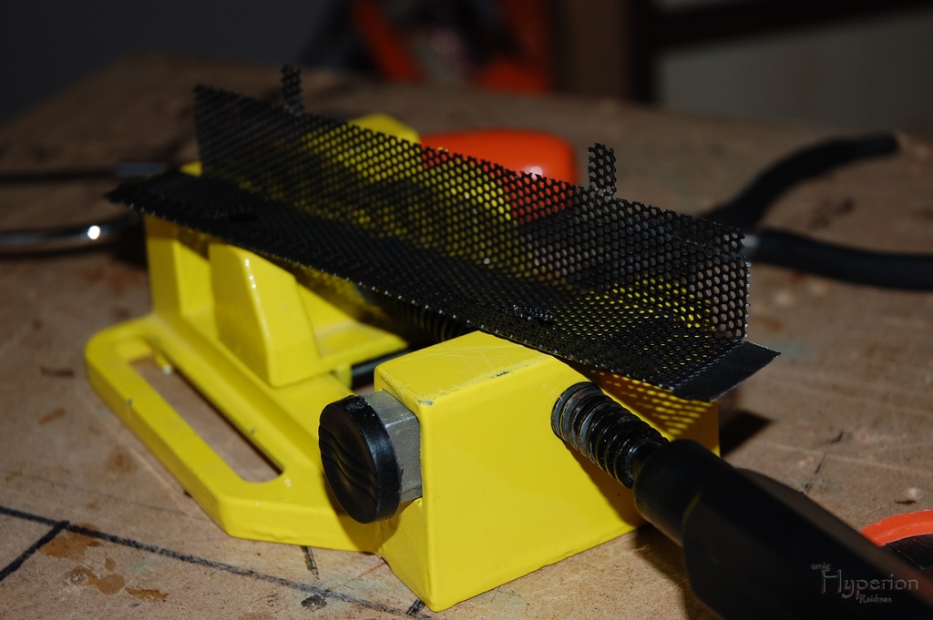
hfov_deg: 24.6
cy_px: 310
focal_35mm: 82
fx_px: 2136
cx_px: 466
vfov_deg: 16.5
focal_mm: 55
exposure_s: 1/125
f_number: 5.6
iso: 200
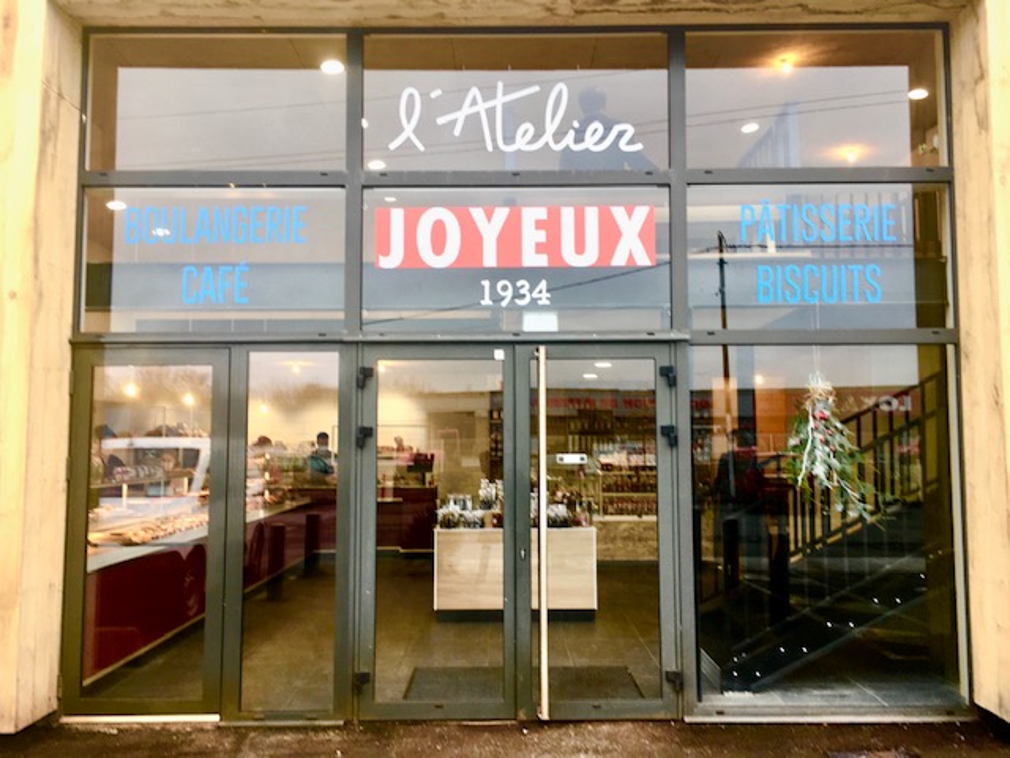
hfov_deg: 61.7
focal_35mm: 29
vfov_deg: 48.2
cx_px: 505
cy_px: 379
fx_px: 846
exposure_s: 1/50
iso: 32
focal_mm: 4.15
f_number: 2.2
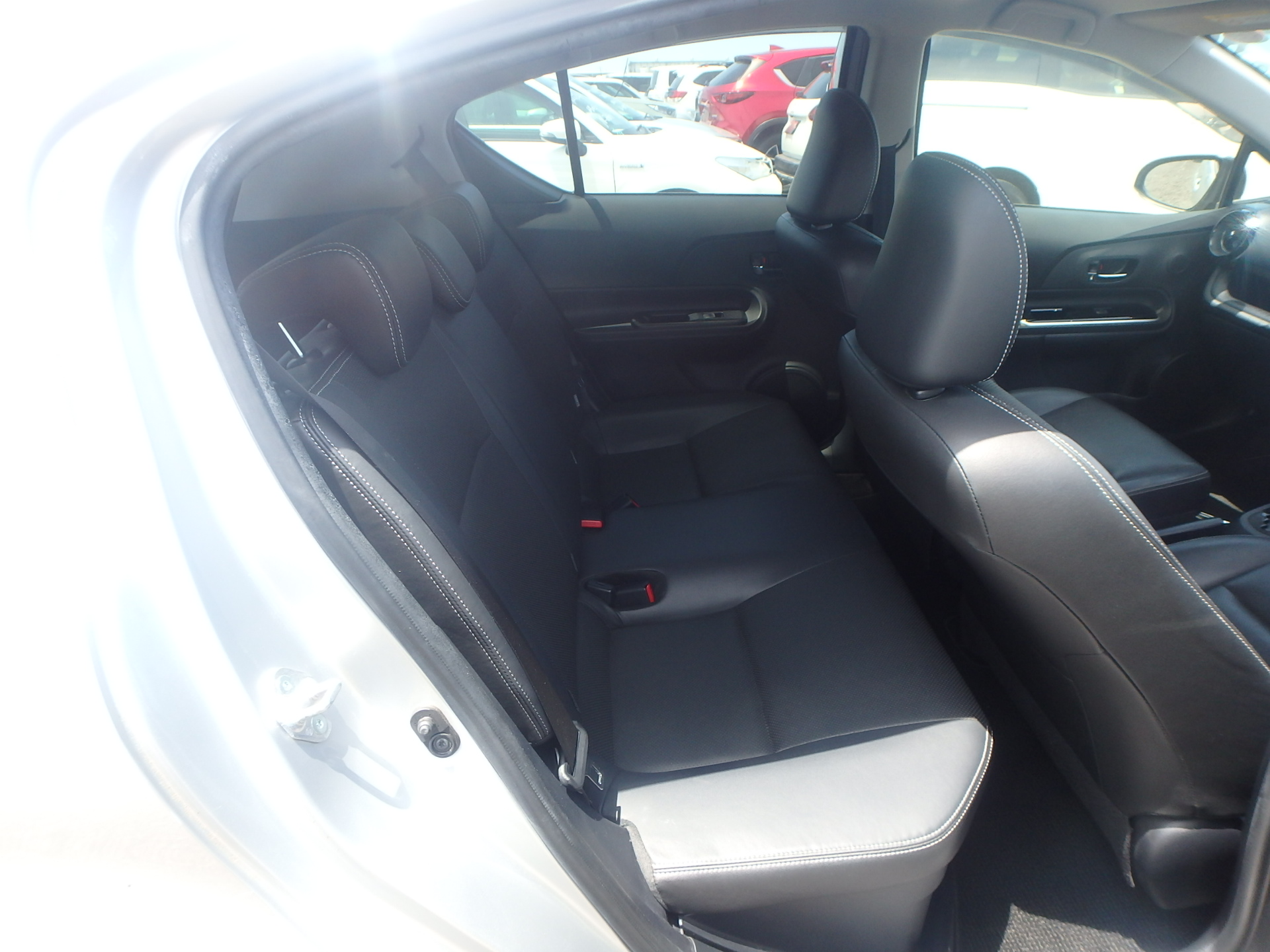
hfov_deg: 79.0
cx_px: 635
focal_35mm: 21
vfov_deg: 63.4
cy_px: 476
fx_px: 770
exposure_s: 1/125
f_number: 3.5
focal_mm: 3.7
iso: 125
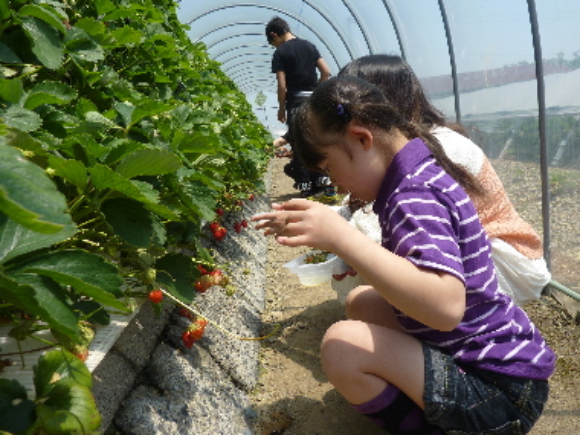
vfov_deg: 54.9
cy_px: 218
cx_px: 290
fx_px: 419
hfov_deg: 69.4
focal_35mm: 25
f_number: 4
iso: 80
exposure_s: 1/500
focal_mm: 4.1
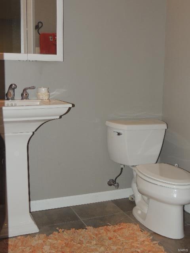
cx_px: 95
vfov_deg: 43.9
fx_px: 315
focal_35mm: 43
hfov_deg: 33.6
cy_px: 126
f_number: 3.4
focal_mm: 7.6
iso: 200
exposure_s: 1/30
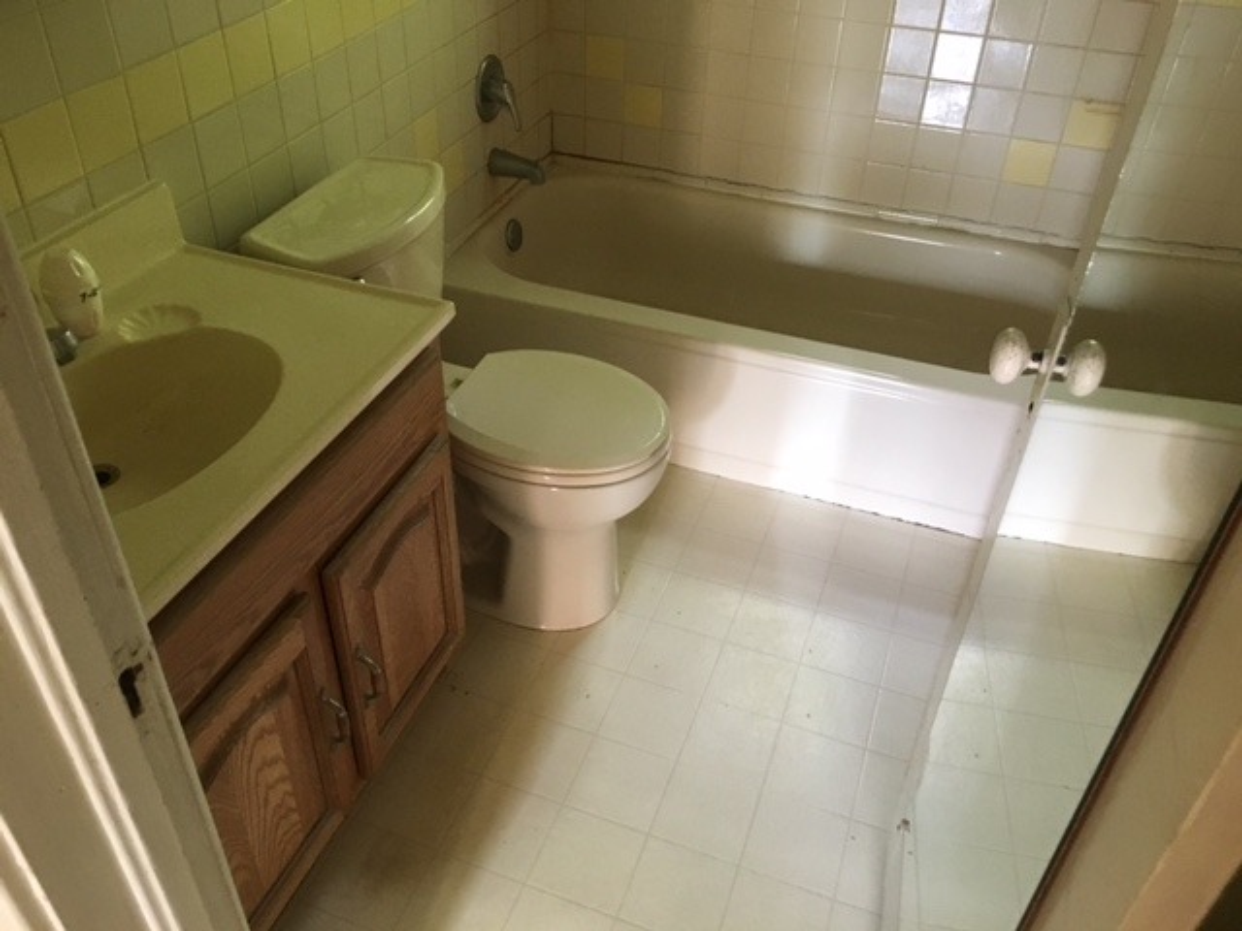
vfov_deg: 48.2
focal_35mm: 29
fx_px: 1041
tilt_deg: -37.3
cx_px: 621
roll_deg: -1.3
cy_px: 466
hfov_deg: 61.7
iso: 200
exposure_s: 1/30
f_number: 2.2
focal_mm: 4.15
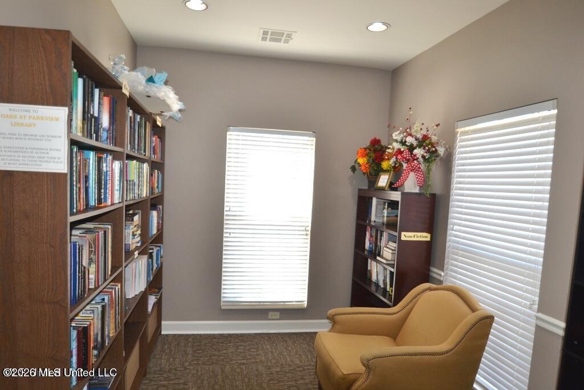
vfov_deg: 56.2
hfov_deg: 77.3
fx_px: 365
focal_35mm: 22
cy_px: 195
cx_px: 292
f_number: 4
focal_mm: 15
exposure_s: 1/100
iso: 400
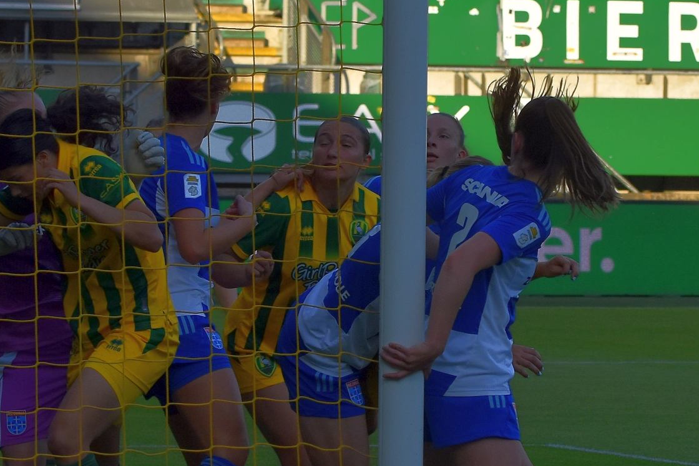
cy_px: 325
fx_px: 3495
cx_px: 265
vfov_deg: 7.6
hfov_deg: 11.4
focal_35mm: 180
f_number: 4
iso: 320
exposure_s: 1/1000
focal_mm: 70
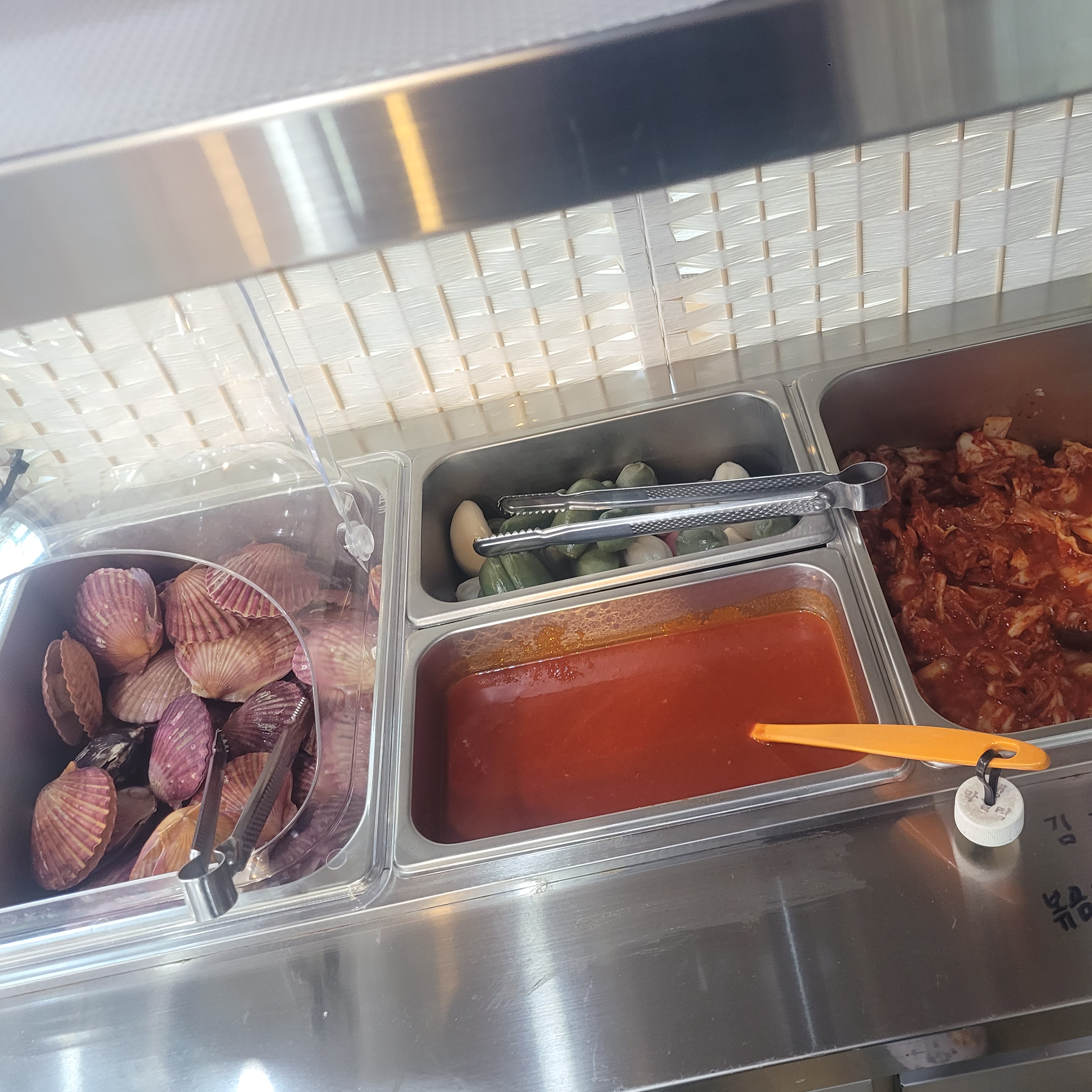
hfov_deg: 52.0
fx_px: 1106
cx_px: 679
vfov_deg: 52.5
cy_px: 551
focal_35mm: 31
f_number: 1.8
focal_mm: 5.4
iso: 320
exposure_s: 1/40
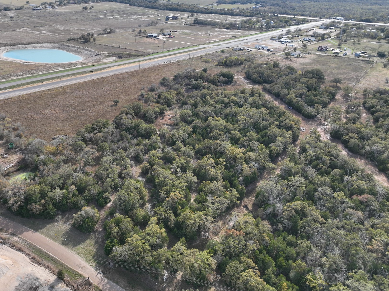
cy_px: 125
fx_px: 337
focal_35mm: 30
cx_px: 164
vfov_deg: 46.6
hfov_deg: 59.7
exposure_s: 1/2500
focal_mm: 12.29
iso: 330
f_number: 2.8
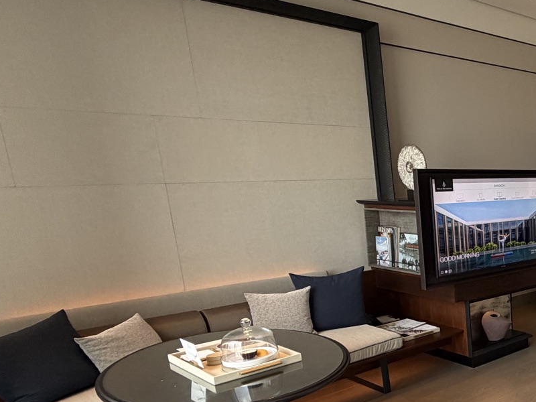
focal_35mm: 35
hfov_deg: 39.6
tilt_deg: -12.1
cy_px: 279
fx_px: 542
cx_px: 628
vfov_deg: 40.0
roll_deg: +0.7
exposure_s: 1/100
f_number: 2.2
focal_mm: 2.22
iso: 160
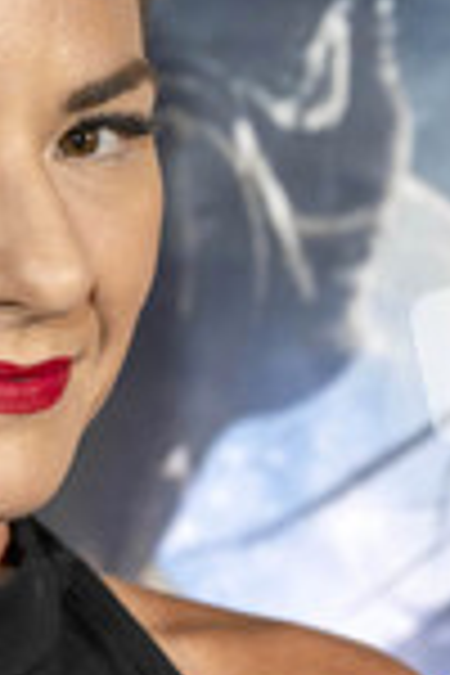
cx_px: -126
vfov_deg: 7.5
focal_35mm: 275
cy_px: 562
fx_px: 5156
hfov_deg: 5.0
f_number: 5.6
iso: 800
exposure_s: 1/200
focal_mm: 103
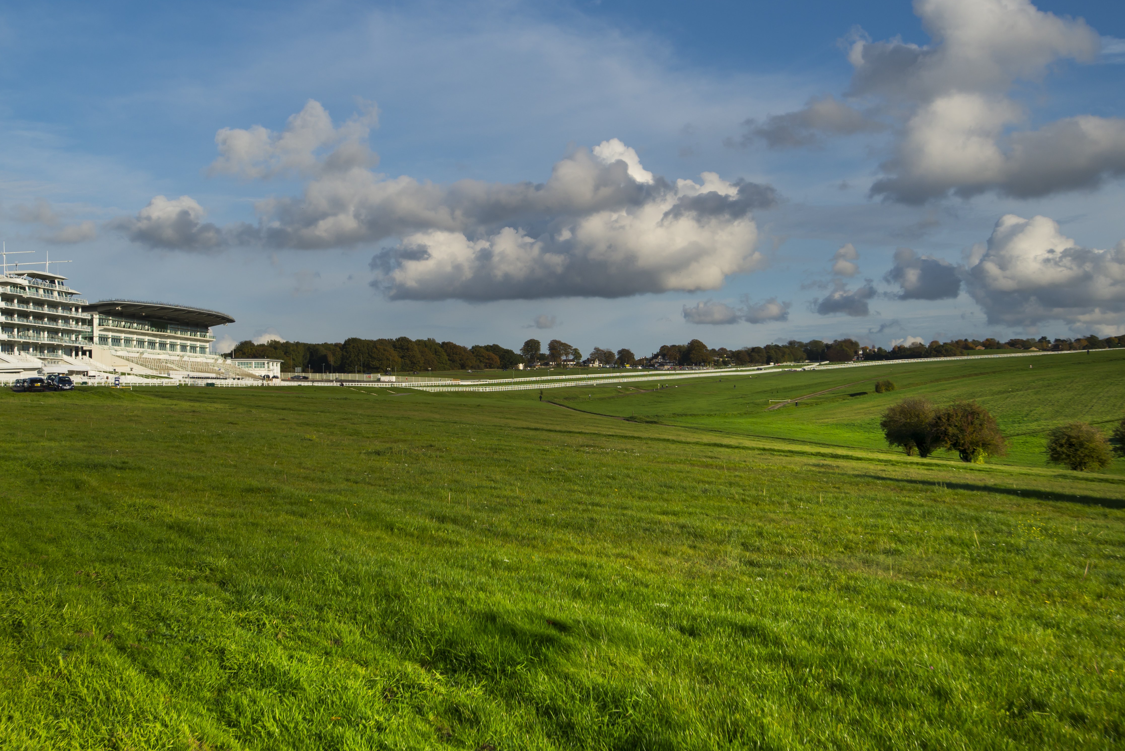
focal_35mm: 43
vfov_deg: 31.2
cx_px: 535
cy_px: 317
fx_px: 1344
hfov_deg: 45.4
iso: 200
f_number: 10
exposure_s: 1/1000
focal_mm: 32
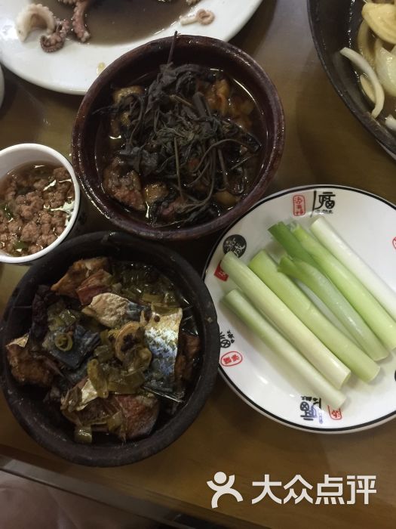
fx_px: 442
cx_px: 198
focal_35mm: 29
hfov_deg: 48.2
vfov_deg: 61.7
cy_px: 264
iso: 125
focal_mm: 4.15
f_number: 2.2
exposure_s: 1/8
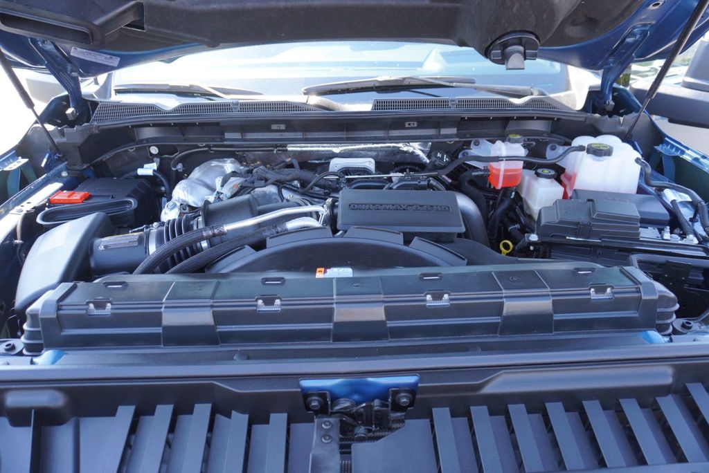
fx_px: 473
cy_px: 236
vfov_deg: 53.2
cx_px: 354
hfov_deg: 73.7
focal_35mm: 24
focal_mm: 16
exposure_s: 1/160
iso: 250
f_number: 4
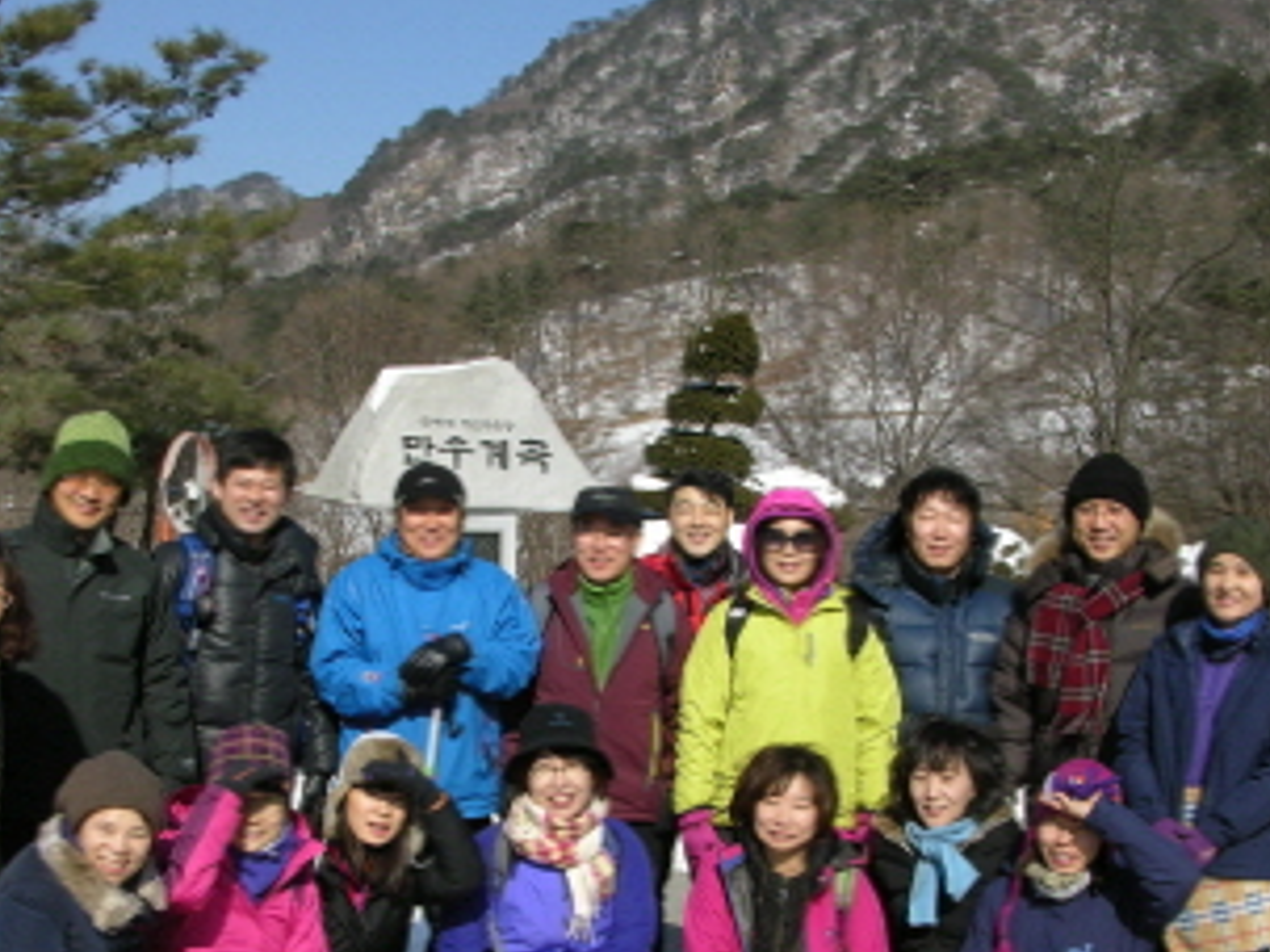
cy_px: 665
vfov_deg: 27.8
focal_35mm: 52
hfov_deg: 36.8
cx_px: 537
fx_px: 1907
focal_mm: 8.9
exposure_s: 1/349
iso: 100
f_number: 8
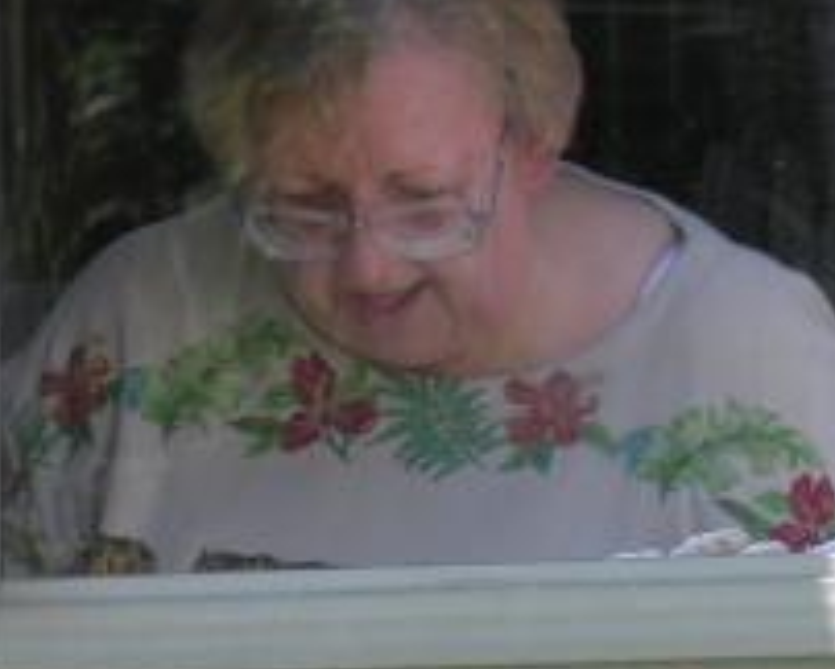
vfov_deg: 2.2
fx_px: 17217
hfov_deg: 2.8
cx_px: 1298
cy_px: 227
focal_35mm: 696
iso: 50
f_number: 5.4
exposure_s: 1/83.1
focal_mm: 57.3
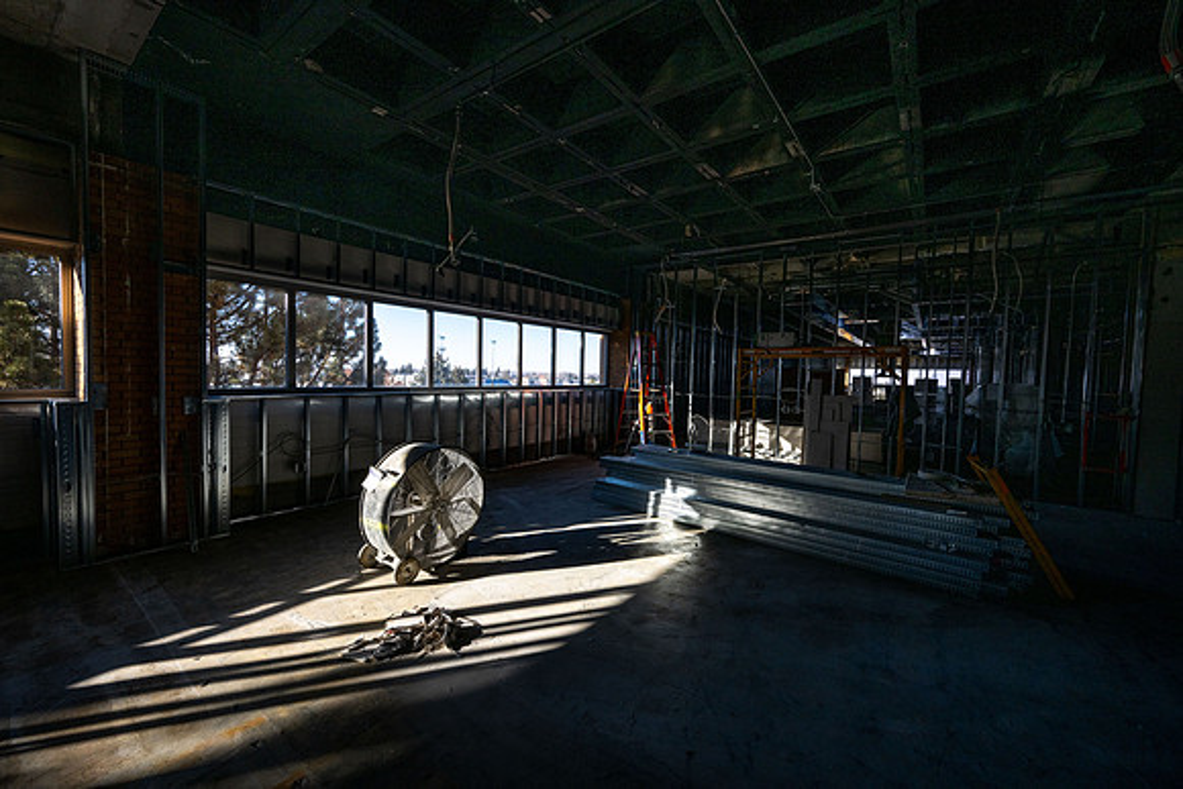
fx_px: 460
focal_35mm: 14
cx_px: 592
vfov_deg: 81.2
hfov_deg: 104.2
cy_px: 394
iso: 320
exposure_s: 1/250
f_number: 9
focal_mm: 14
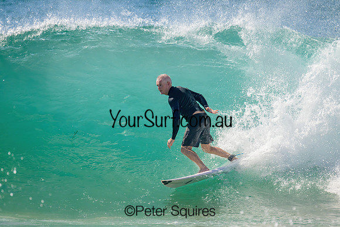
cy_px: 110
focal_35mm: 828
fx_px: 7823
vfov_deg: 1.7
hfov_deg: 2.5
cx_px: 176
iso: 720
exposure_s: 1/2000
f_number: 11
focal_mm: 800
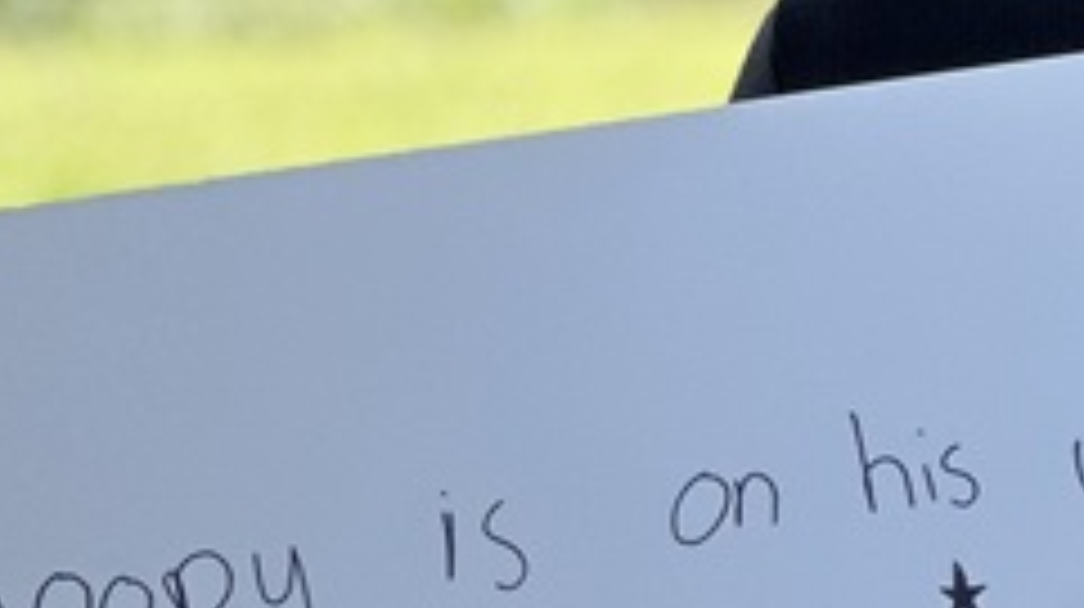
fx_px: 10251
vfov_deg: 3.4
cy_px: 788
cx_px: 1169
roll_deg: -3.3
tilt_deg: -11.6
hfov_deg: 6.0
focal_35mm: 357
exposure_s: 1/121
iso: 32
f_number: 2.8
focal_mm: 9
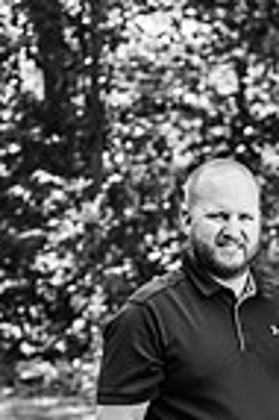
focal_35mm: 154
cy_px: 423
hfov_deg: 8.8
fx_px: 1794
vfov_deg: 13.2
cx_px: 308
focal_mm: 49
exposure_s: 1/640
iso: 640
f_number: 2.8
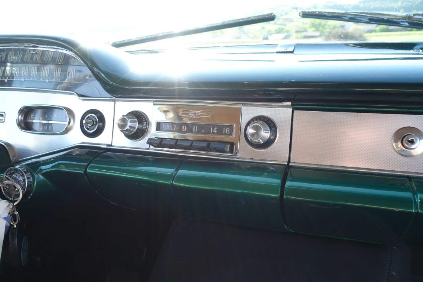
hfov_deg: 61.9
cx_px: 212
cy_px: 141
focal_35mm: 30
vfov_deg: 43.6
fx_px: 352
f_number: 4
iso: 125
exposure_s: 1/80
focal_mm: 10.89
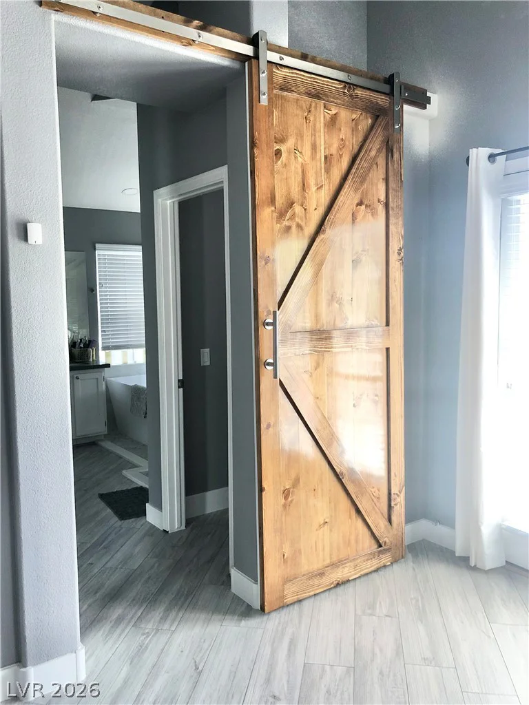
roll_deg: +1.7
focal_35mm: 28
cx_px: 264
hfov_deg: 49.7
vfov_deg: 63.4
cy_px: 352
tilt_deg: -5.0
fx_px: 571
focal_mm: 4
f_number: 1.8
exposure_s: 1/40
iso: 25
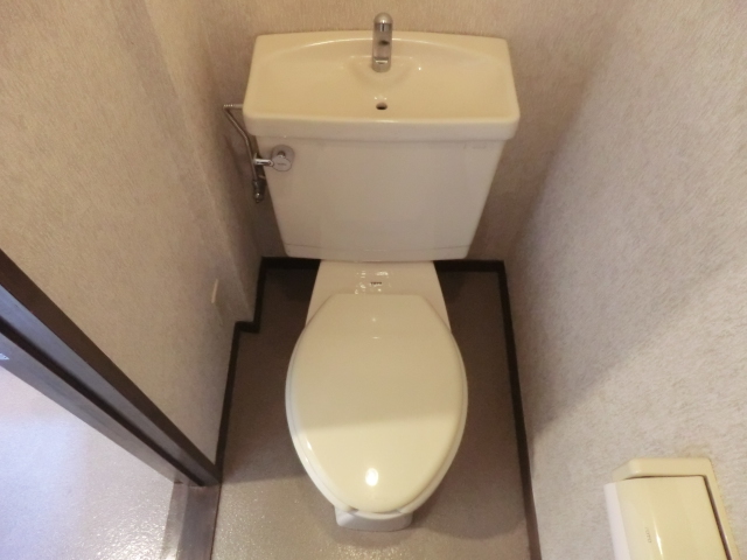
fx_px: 518
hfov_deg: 71.6
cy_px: 280
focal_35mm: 24
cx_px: 374
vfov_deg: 56.8
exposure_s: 1/10
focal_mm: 4.3
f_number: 3.2
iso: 800
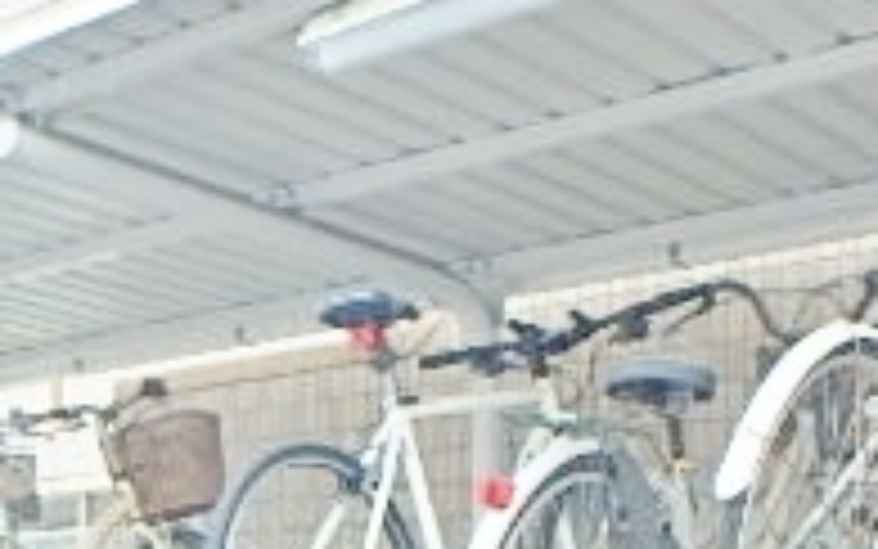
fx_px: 1747
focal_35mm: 73
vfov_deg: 16.5
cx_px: 144
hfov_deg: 27.5
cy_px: 792
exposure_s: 1/125
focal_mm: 3.7
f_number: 3.5
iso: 125
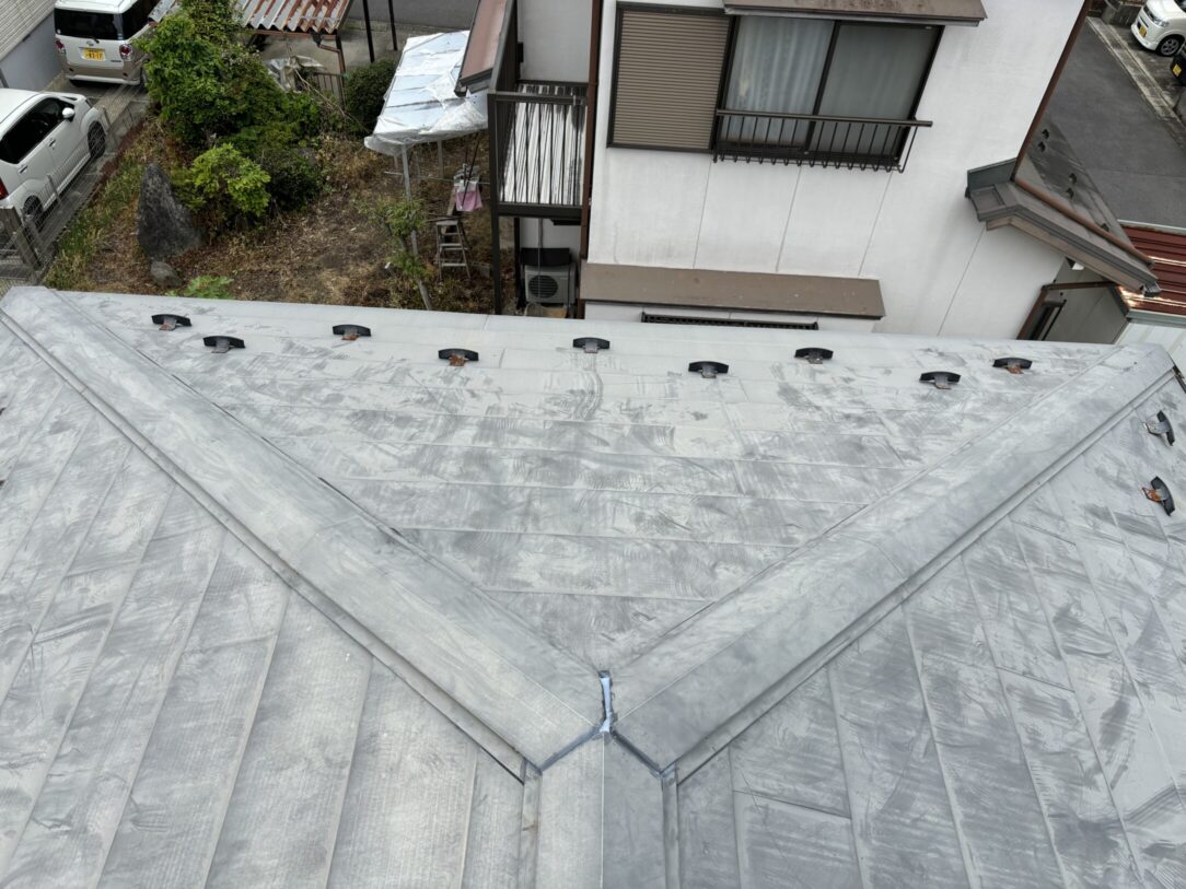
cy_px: 444
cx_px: 593
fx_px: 891
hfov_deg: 67.3
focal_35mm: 26
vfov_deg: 53.1
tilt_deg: -47.2
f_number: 1.6
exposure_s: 1/2193
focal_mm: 5.96
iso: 50
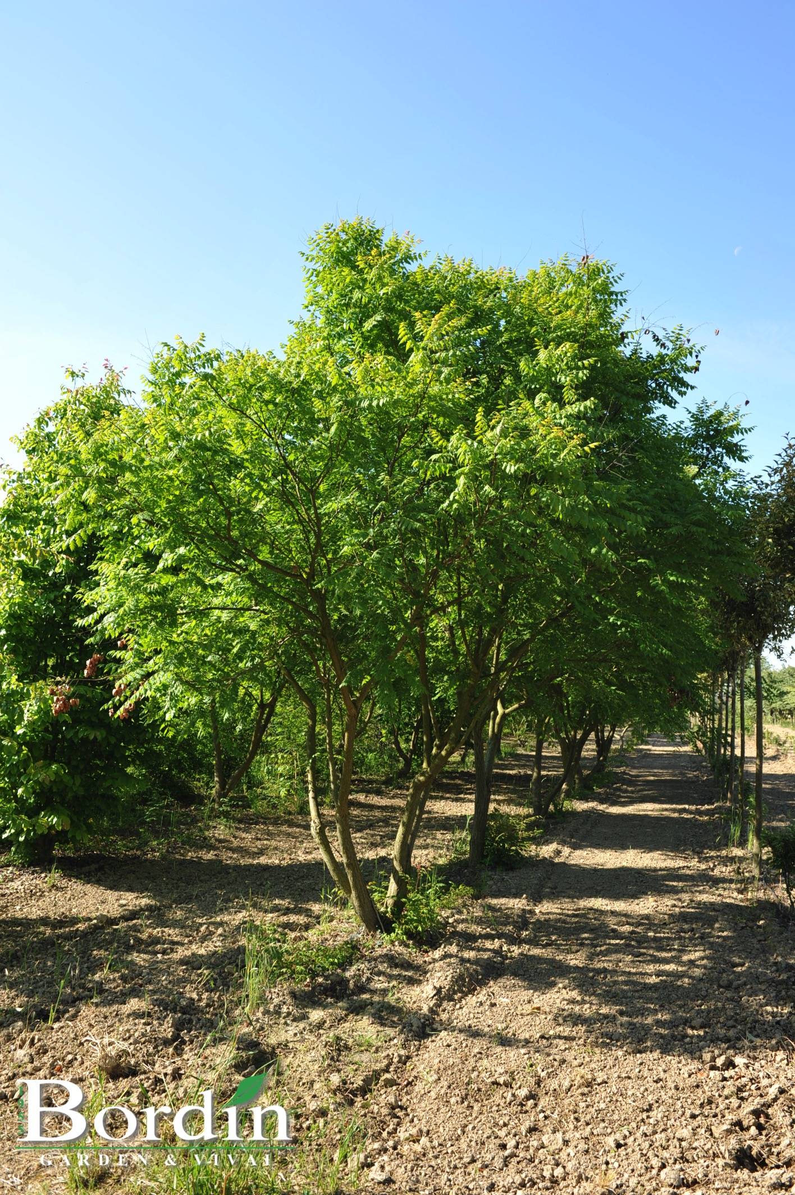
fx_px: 1028
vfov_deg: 60.3
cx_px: 398
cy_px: 598
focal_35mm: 31
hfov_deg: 42.3
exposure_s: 1/200
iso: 200
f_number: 7.1
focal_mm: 31
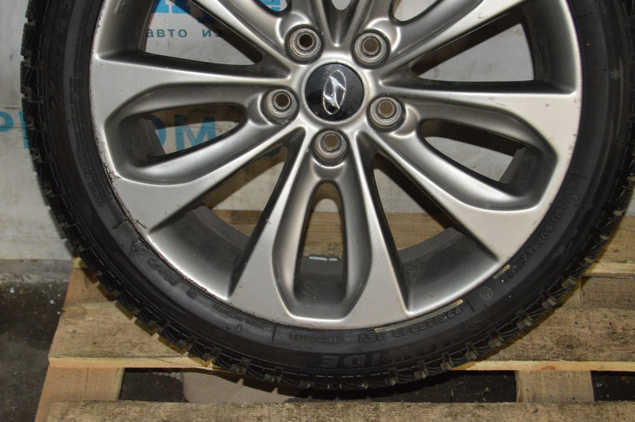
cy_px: 211
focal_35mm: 82
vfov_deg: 16.5
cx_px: 318
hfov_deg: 24.6
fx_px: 1454
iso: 2500
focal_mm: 55
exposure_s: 1/60
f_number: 5.6
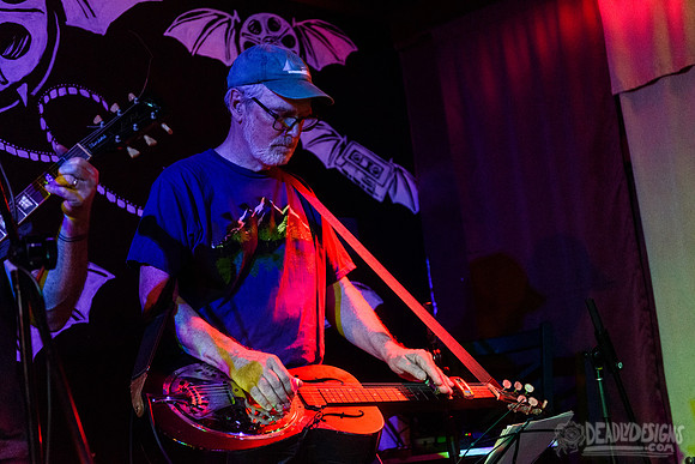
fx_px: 1081
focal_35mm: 56
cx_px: 348
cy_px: 232
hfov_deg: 35.6
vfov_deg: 24.2
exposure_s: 1/80
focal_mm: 56
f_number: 3.2
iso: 3200
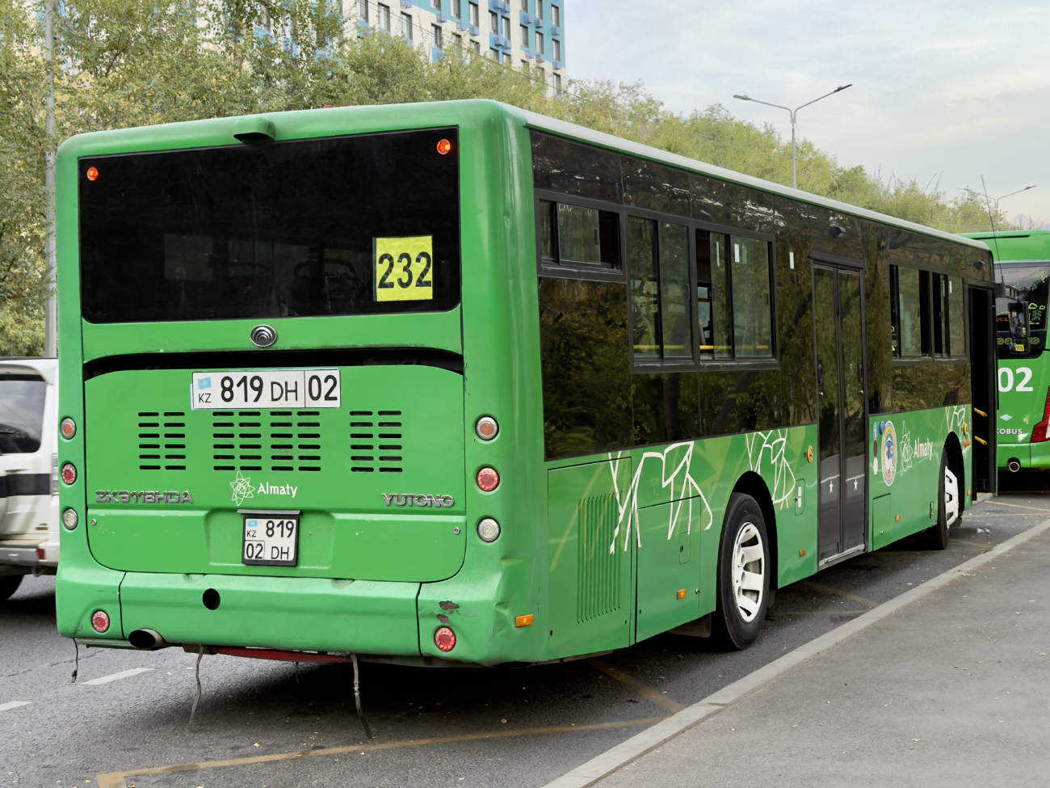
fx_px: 1426
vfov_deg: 30.9
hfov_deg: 40.4
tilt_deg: +0.9
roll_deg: -0.6
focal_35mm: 47
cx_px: 525
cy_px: 394
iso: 80
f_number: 1.78
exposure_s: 1/306
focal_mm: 6.76
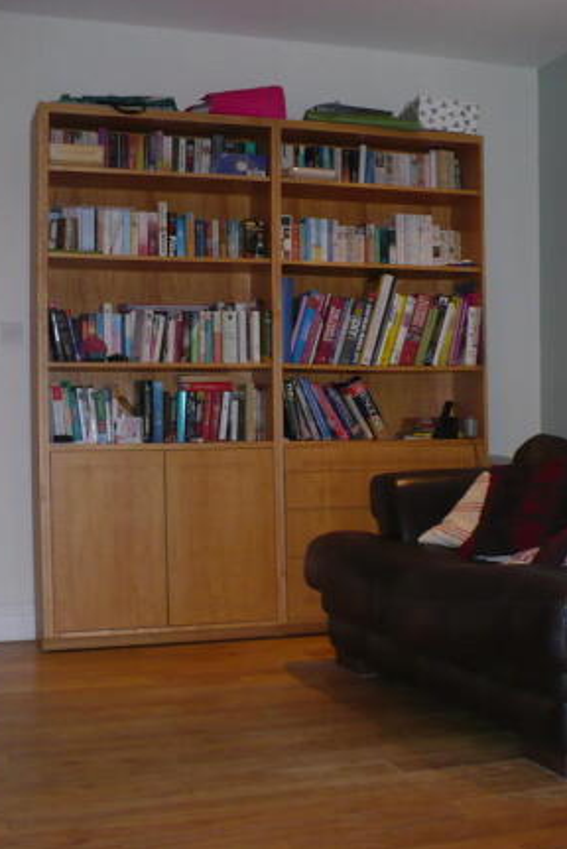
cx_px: 452
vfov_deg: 38.2
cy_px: 424
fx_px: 1226
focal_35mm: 52
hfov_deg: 25.6
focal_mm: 6.1
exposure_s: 1/30
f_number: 2.8
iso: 200
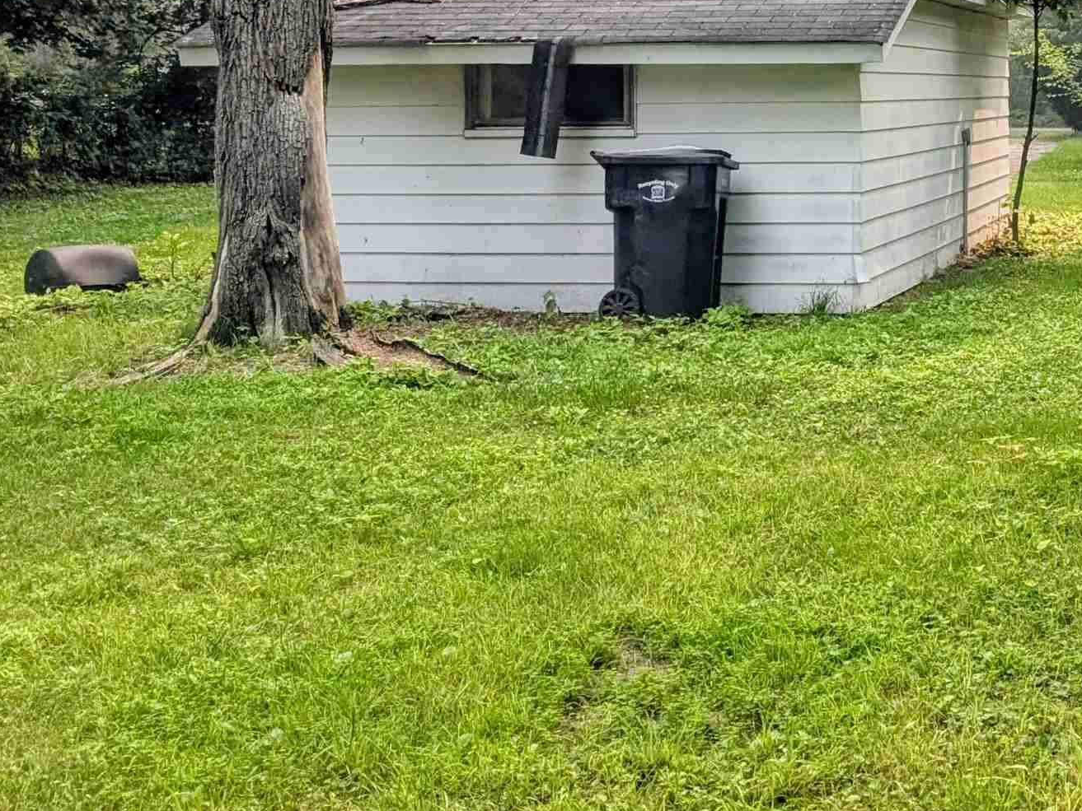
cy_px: 29
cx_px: 1020
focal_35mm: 56
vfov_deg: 25.0
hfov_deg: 32.3
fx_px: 1751
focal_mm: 6.9
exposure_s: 1/1250
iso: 23
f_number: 1.68
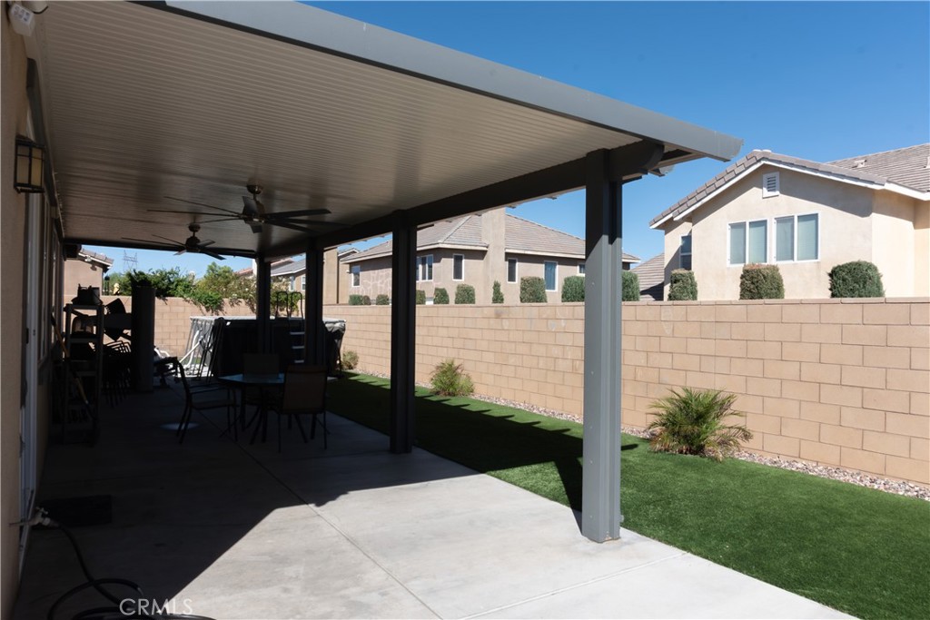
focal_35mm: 24
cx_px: 465
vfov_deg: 53.1
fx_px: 620
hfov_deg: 73.7
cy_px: 310
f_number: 18
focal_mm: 16
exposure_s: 1/160
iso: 320
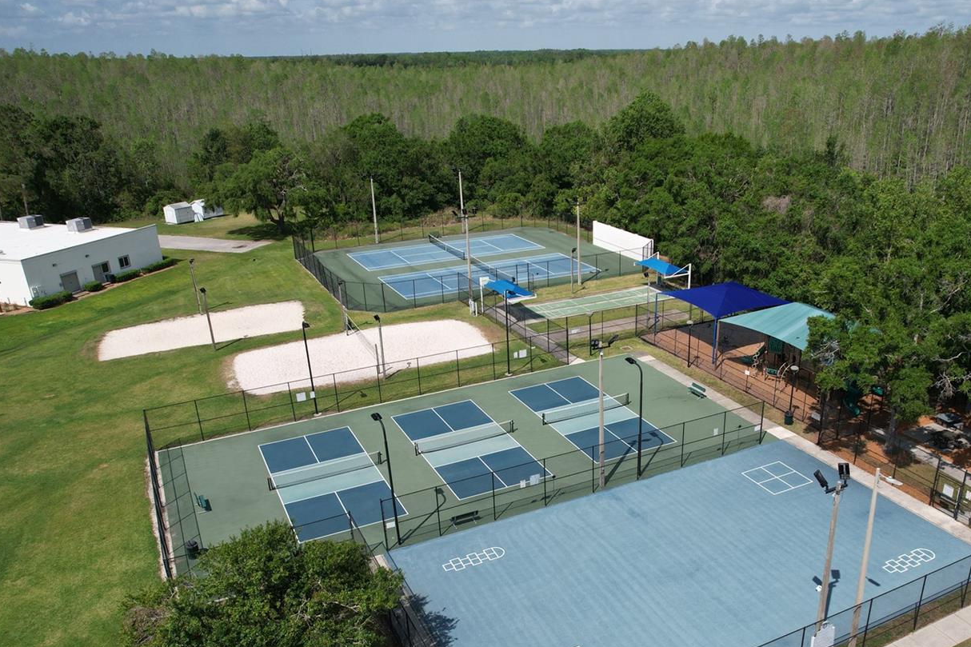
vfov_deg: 44.4
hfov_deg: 63.2
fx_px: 782
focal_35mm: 29
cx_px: 571
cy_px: 423
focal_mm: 8.38
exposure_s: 1/640
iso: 100
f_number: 2.8
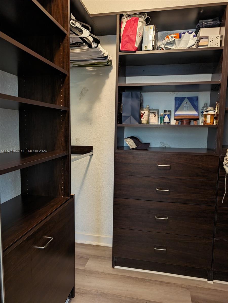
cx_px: 114
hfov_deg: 56.8
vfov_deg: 71.6
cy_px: 152
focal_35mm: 24
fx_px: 211
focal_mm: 6.9
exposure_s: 1/24
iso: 270
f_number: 1.68
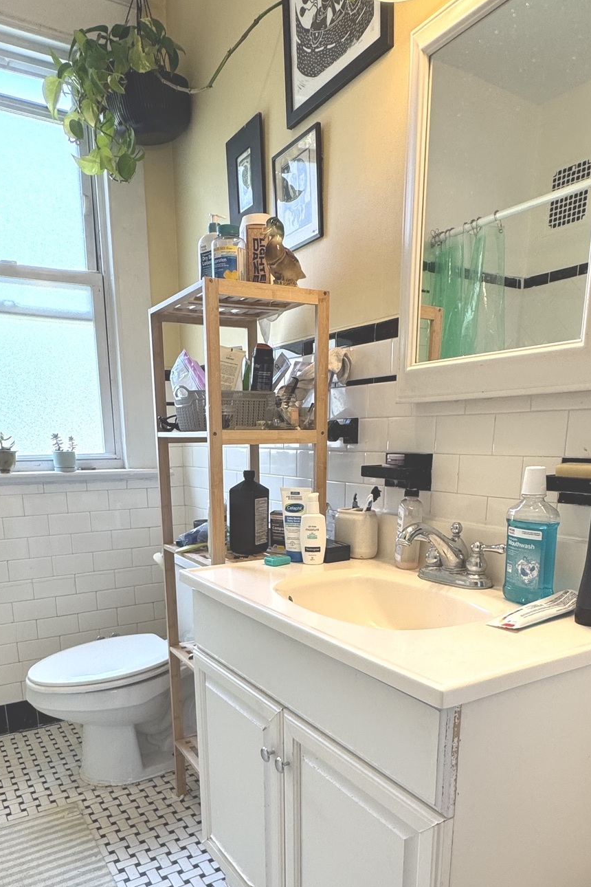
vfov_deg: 67.2
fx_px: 640
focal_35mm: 26
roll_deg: +1.3
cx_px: 277
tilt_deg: -14.4
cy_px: 604
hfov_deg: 49.5
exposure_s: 1/120
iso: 100
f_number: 2.2
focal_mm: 2.22
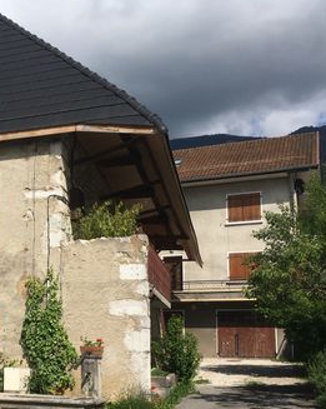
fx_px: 628
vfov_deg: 35.7
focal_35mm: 52
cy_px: 273
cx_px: -15
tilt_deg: +5.7
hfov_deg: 27.1
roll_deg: -1.7
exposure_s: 1/2653
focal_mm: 4.15
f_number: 2.2
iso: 25
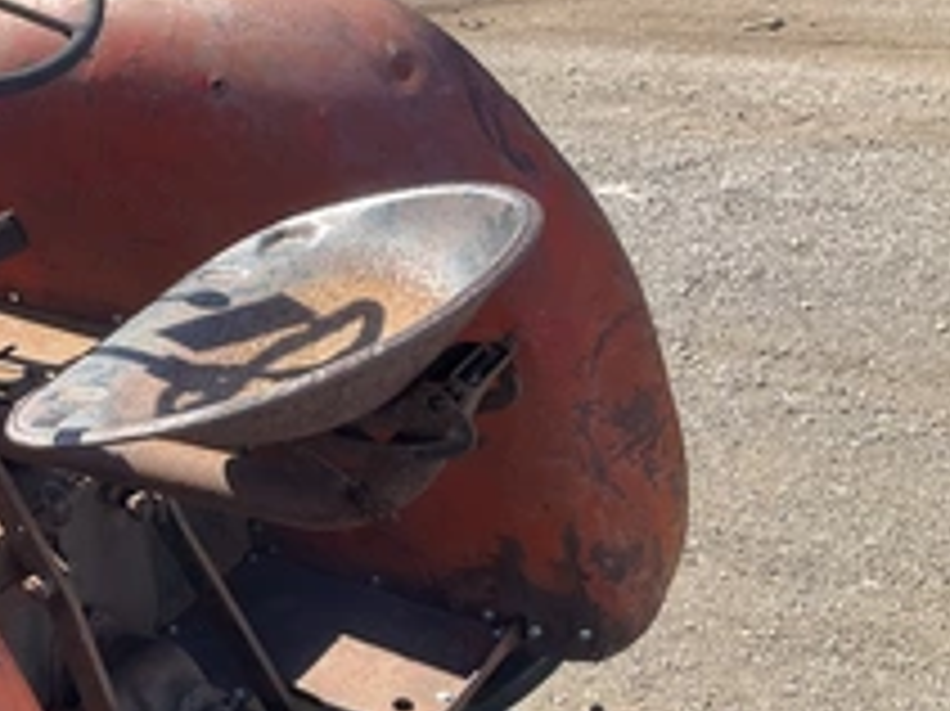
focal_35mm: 55
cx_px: 104
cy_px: 477
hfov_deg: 33.2
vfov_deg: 26.4
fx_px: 1509
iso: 25
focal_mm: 3
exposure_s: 1/439
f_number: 1.8
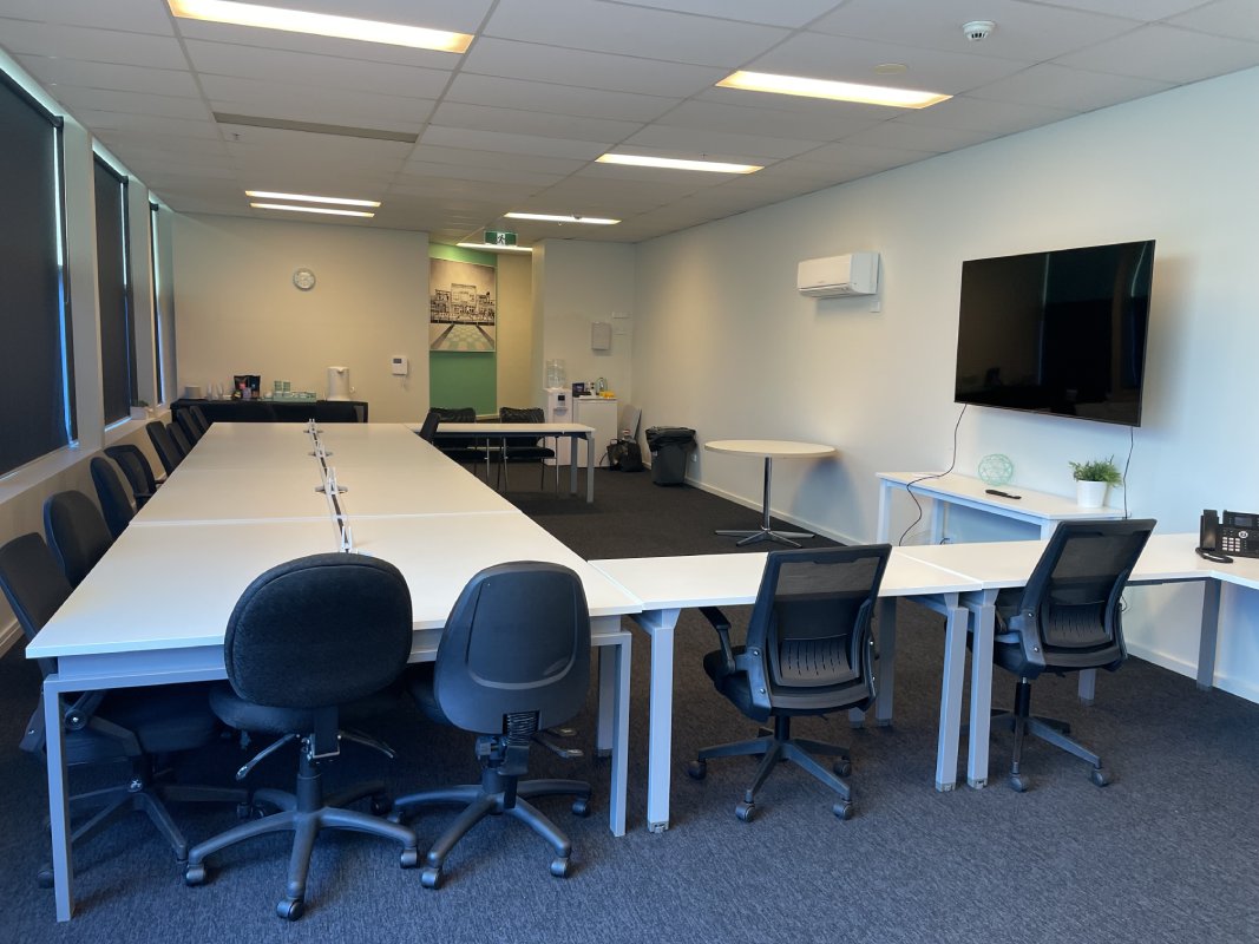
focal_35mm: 26
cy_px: 472
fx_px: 946
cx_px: 630
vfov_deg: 53.1
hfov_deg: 67.3
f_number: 1.6
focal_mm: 4.2
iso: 100
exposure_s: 1/100
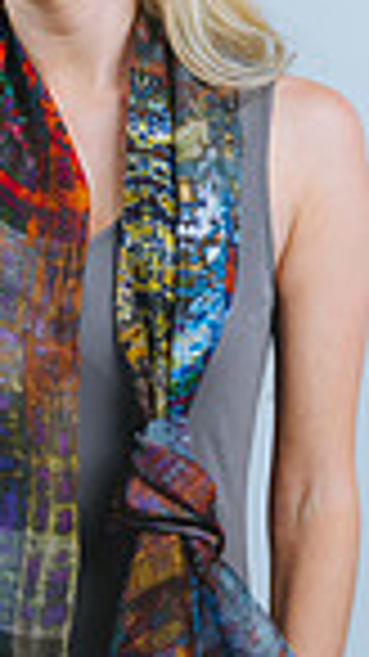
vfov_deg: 7.8
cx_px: 36
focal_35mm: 275
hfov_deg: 4.4
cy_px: 418
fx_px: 4789
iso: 100
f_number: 4
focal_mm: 85
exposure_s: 1/200
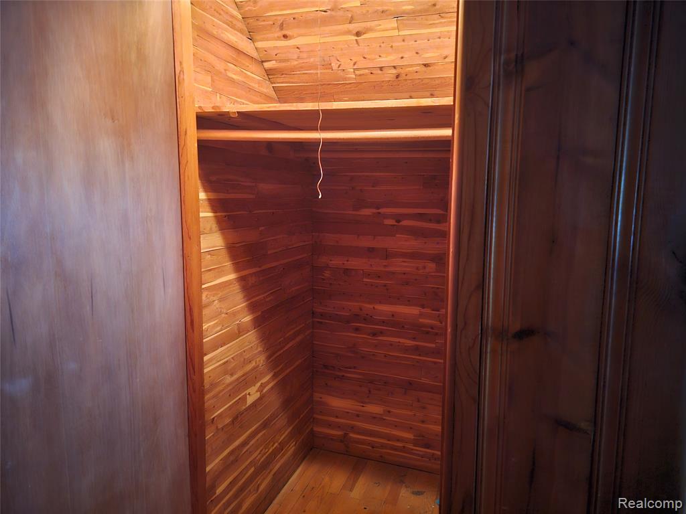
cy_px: 257
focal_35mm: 23
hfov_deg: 73.9
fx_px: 456
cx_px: 343
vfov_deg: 58.9
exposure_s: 1/13.4
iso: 1600
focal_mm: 6.3
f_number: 1.7
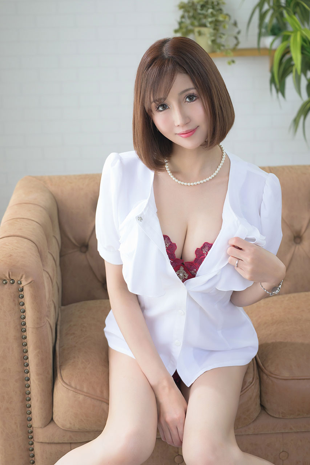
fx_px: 814
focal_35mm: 63
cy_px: 232
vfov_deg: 31.9
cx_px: 155
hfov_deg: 21.6
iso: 400
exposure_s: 1/125
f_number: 2.8
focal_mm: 42
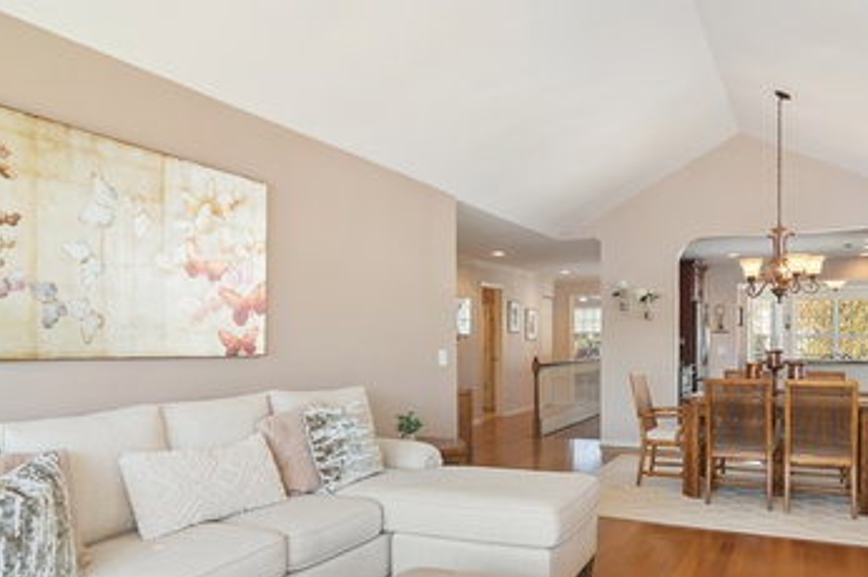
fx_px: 602
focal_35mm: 25
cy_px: 361
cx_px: 499
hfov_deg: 71.1
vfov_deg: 50.7
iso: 200
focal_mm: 12
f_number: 8
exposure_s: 1/60
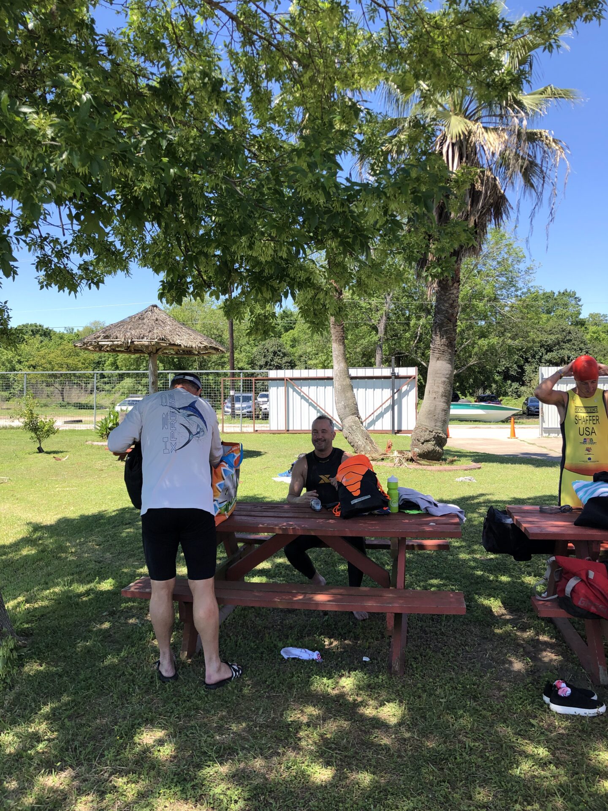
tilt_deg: -0.7
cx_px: 304
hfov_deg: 49.7
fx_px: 656
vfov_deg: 63.4
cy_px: 406
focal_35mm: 28
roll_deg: -0.8
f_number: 1.8
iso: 20
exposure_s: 1/747
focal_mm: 4
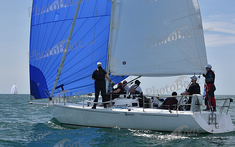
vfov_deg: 15.4
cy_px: 67
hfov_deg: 24.4
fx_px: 544
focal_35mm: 85
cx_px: 121
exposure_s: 1/800
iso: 400
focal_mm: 70
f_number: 7.1
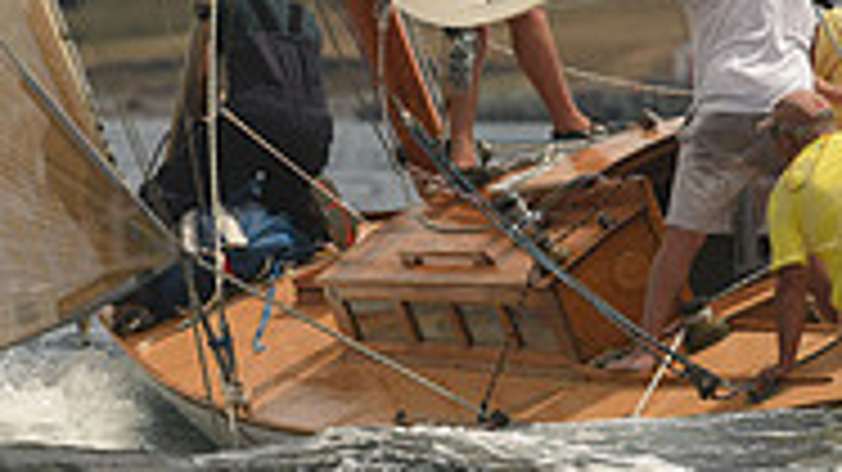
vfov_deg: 0.9
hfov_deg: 1.7
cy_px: -16
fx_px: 29034
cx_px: 500
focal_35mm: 1301
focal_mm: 400
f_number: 7.1
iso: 250
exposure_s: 1/1000
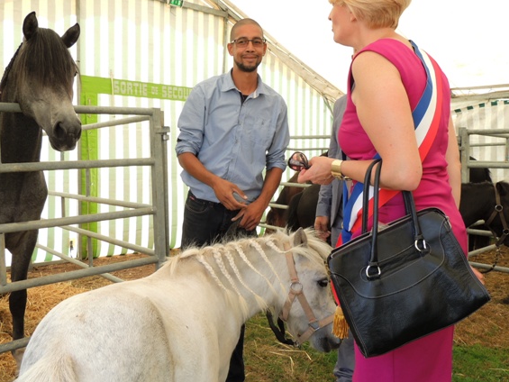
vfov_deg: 41.8
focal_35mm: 34
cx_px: 237
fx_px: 500
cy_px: 173
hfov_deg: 53.9
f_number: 3.1
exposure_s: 1/100
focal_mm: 5.3
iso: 100
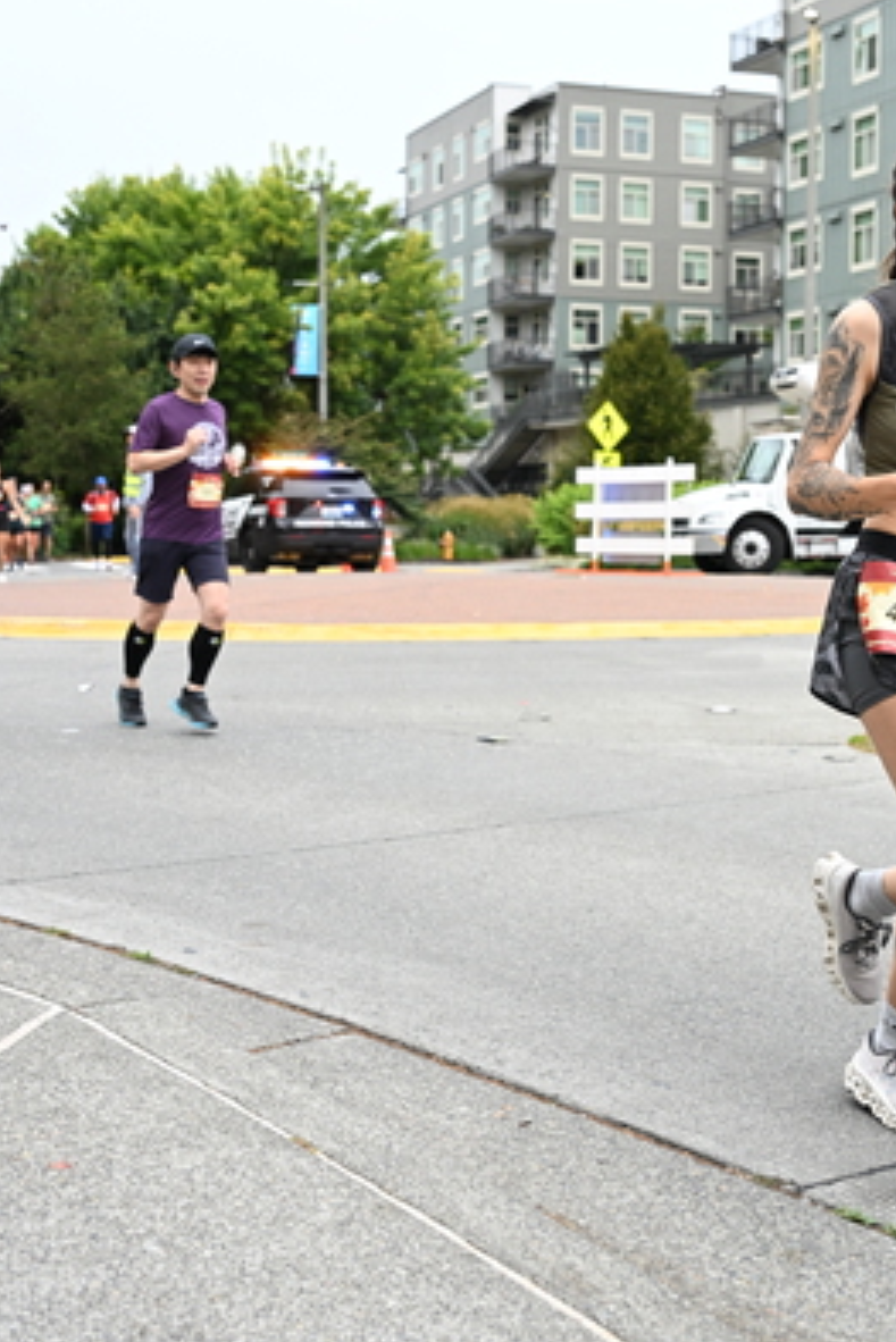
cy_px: 559
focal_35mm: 53
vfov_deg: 37.4
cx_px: 479
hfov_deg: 25.5
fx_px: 1977
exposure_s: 1/800
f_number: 4
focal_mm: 38
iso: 1600
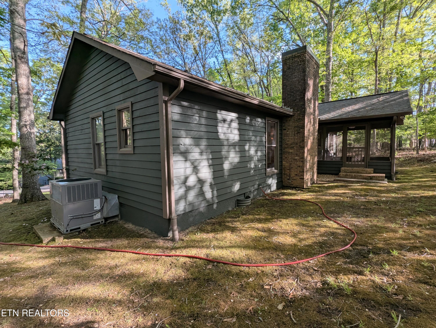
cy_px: 164
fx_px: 164
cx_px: 218
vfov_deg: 90.1
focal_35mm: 13
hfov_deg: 106.1
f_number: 2.2
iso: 45
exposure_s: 1/334
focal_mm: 1.95
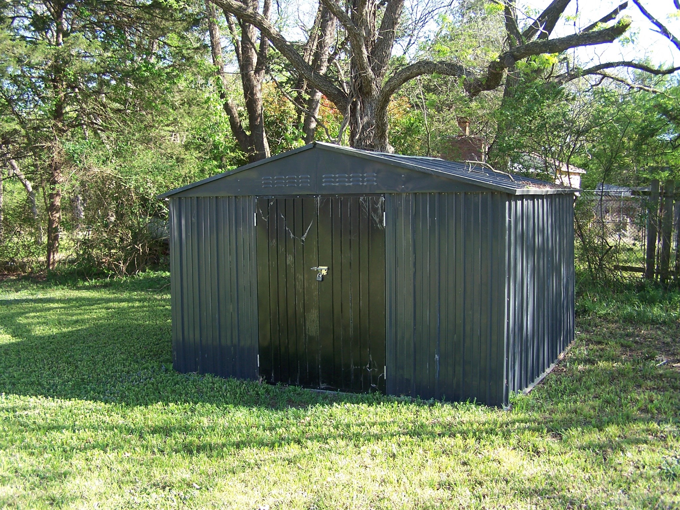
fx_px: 746
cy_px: 255
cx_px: 340
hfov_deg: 49.0
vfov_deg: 37.7
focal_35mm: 38
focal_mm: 6.3
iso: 80
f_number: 2.8
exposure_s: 1/200
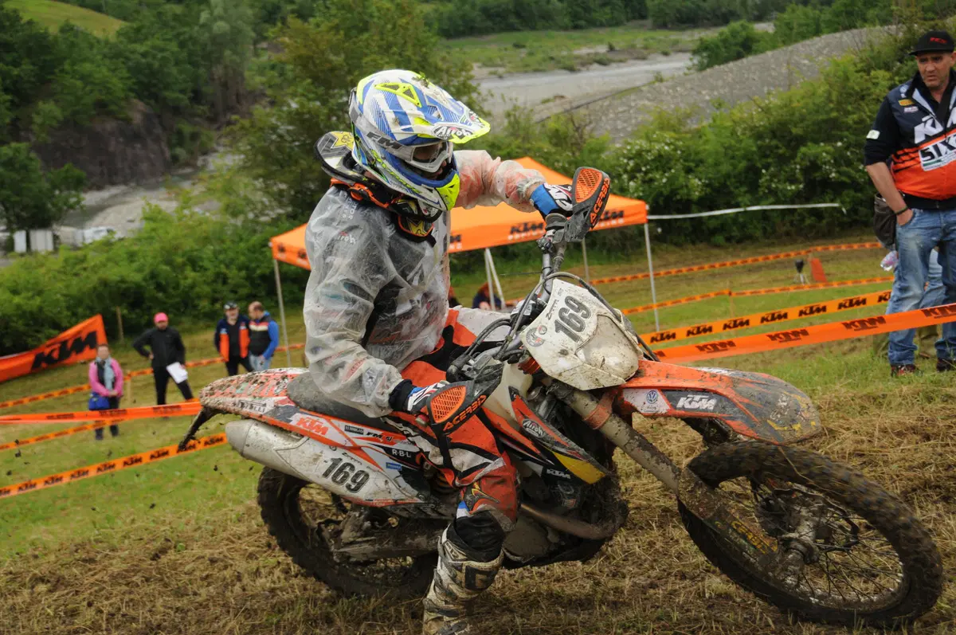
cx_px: 478
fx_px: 1830
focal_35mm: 69
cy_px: 318
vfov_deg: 19.7
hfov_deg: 29.3
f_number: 4.5
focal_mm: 46
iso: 640
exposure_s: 1/800
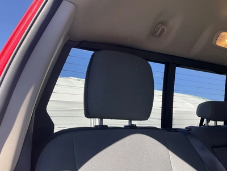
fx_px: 190
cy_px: 86
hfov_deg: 61.7
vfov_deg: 48.2
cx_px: 114
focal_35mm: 29
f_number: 1.8
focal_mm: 3
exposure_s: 1/365
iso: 25
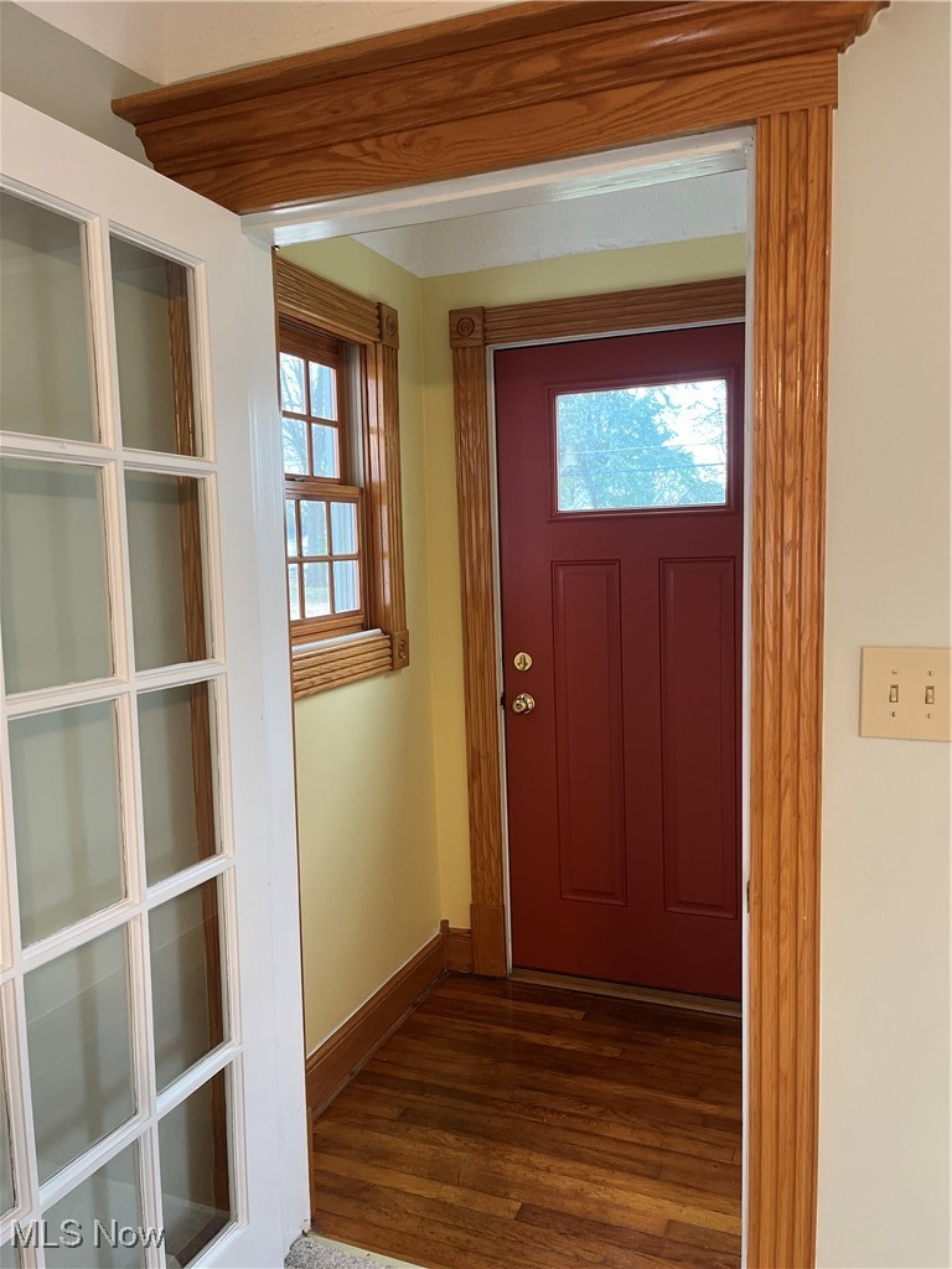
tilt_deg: -7.3
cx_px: 476
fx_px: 953
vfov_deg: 67.3
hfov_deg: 53.1
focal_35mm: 26
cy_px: 634
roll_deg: +3.0
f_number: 1.6
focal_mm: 5.1
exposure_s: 1/60
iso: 250
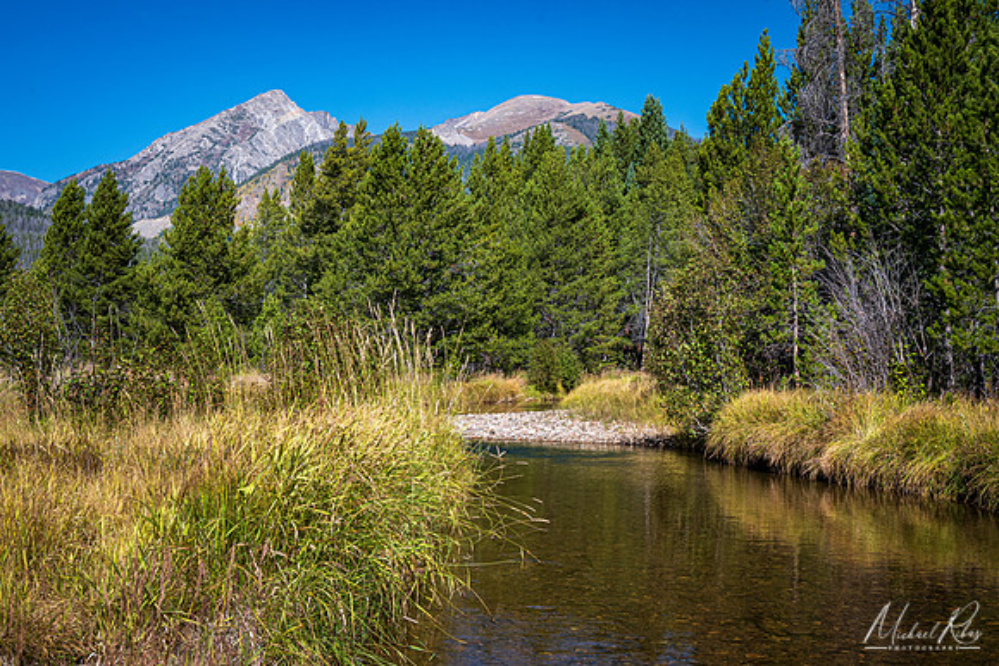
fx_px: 1374
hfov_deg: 40.0
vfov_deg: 27.3
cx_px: 500
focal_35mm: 50
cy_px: 333
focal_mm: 33
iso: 200
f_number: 13
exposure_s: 1/100
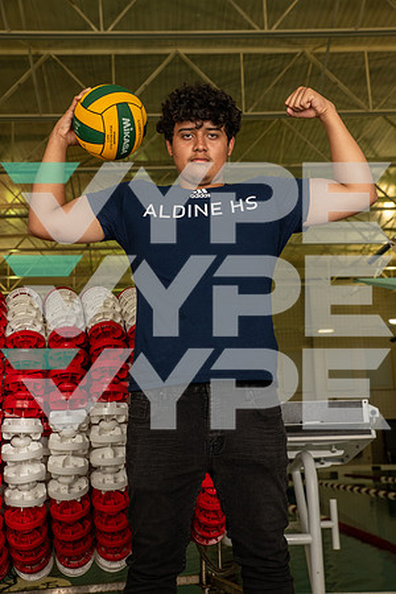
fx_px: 825
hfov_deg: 27.0
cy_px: 297
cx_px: 198
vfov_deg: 39.6
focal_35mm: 50
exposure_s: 1/250
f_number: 7.1
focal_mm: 50
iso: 500
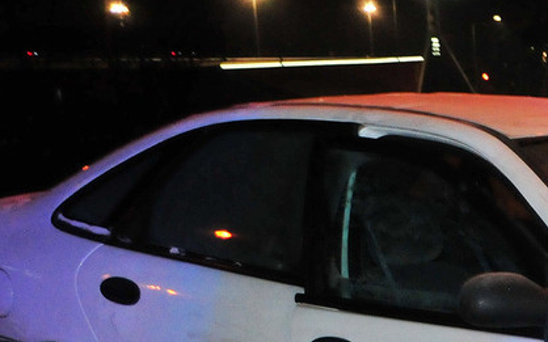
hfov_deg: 16.1
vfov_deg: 11.0
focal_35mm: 116
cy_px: 468
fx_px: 1732
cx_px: 882
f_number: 3.8
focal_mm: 22
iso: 1250
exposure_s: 1/40
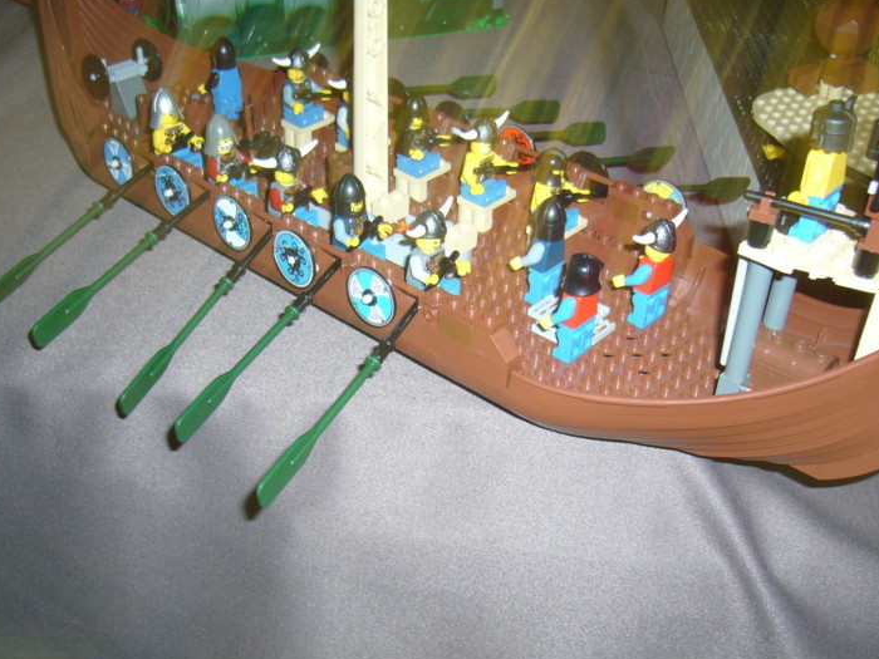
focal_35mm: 40
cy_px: 350
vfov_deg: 35.9
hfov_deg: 46.8
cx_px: 406
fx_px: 1016
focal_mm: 5.8
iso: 100
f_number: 2.8
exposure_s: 1/8
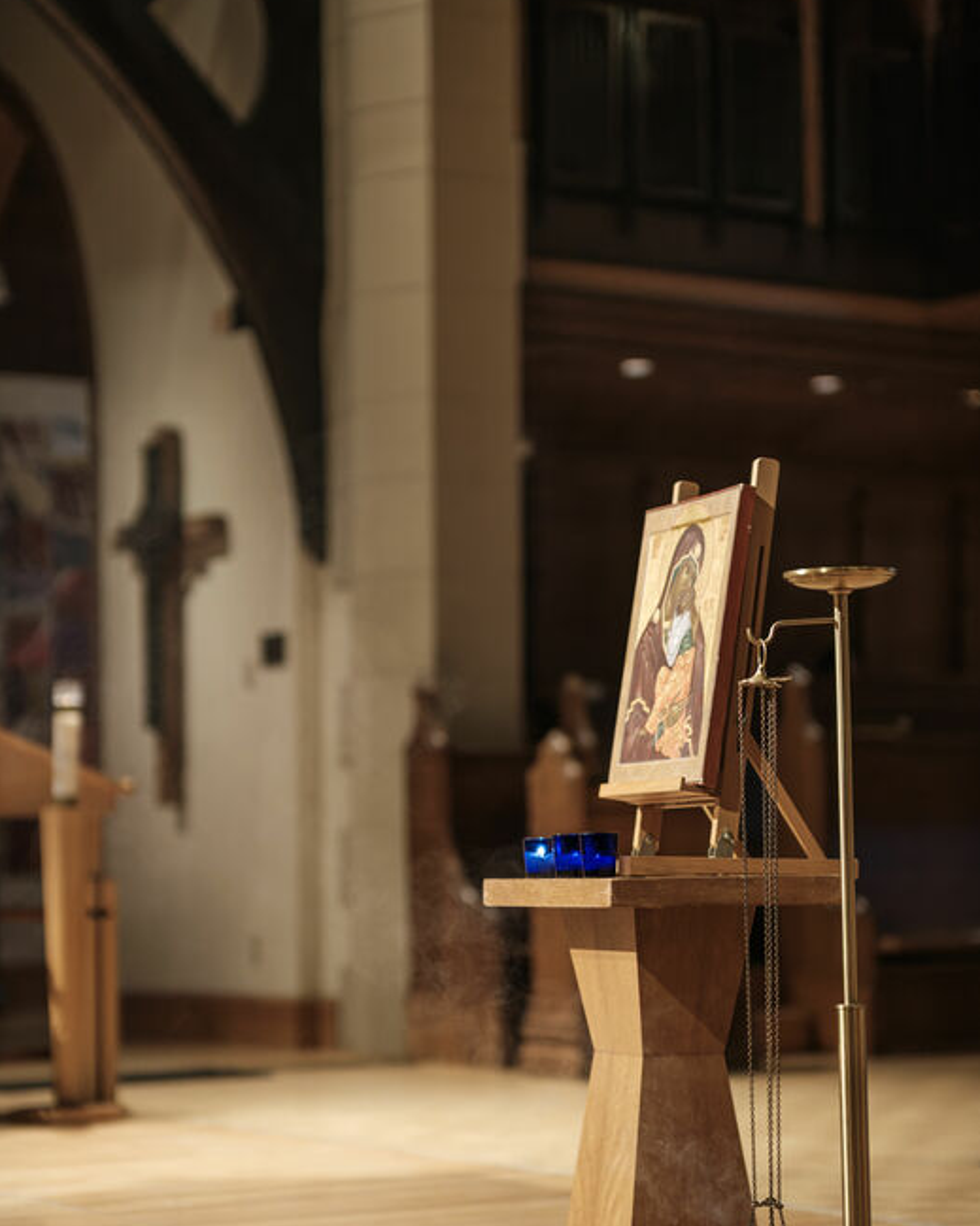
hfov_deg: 18.1
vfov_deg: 22.5
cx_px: 490
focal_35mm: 85
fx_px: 3082
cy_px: 697
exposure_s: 1/75
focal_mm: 50
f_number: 1.3
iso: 800
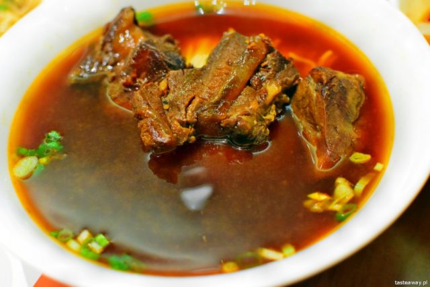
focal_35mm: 52
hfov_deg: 37.8
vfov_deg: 25.8
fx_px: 627
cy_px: 144
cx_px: 215
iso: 5000
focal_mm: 35
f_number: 4
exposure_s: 1/125
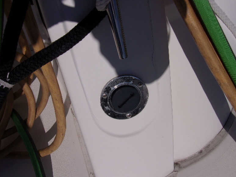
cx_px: 115
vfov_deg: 40.7
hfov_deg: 52.6
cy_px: 90
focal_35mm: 35
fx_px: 239
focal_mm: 6.1
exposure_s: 1/640
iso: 80
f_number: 11.6
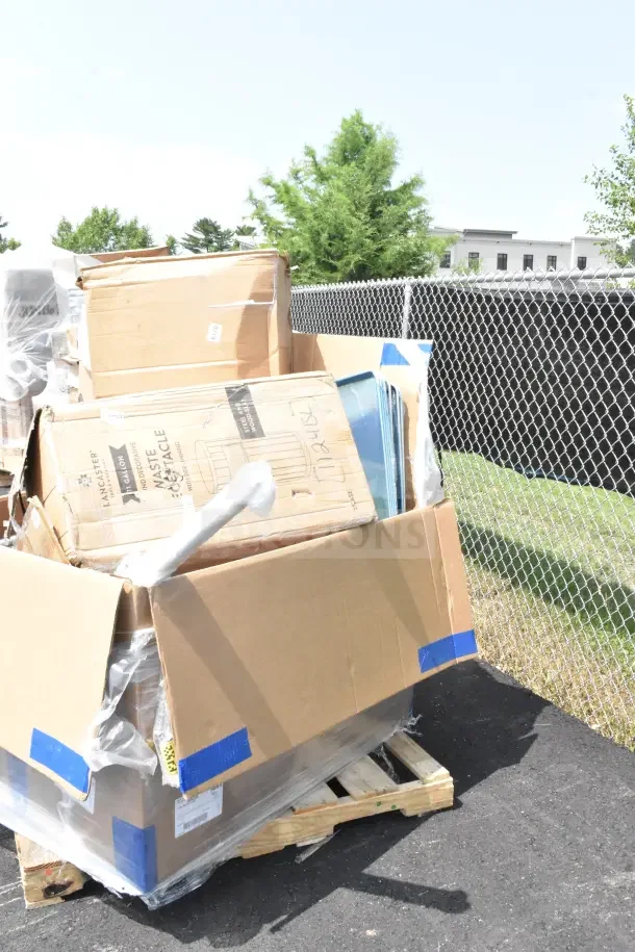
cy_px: 476
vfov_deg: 57.2
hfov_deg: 40.0
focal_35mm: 33
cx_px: 318
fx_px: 873
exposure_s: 1/1250
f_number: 18
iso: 6400
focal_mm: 22
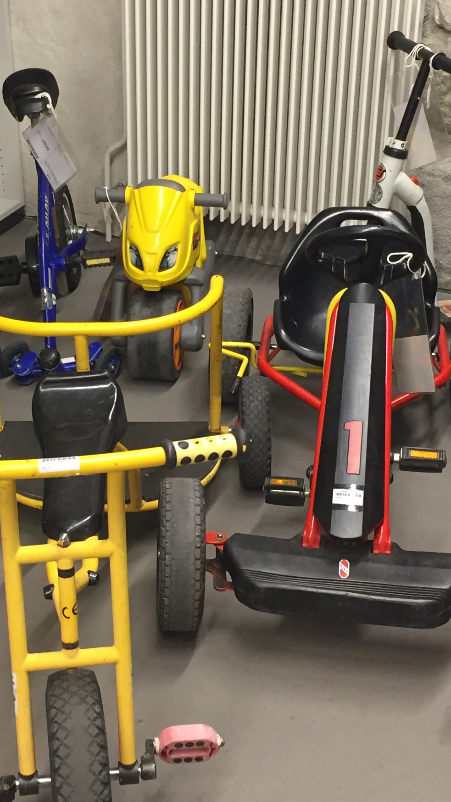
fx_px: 1255
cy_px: 372
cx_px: 148
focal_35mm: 59
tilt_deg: -28.9
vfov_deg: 35.4
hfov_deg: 20.3
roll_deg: +0.2
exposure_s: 1/33
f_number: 2.2
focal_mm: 4.15
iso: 160
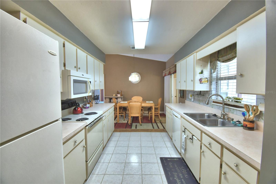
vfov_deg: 77.3
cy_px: 92
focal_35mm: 15
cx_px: 138
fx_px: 115
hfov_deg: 100.4
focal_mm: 10
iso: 400
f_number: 4.5
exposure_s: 1/50
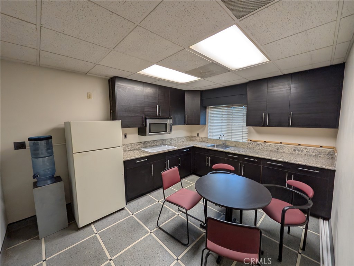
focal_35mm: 13
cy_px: 133
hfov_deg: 106.2
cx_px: 177
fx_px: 133
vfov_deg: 89.9
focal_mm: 1.54
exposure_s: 1/40.9
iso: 33
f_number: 2.2
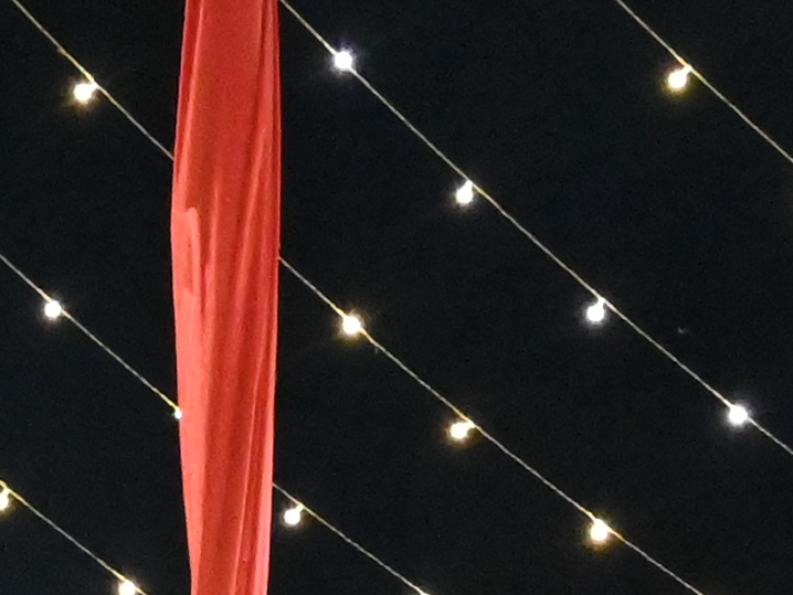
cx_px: -364
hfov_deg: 7.7
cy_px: 2036
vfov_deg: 5.4
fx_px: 5765
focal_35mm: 252
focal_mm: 22.5
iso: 6400
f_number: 7.1
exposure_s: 1/125
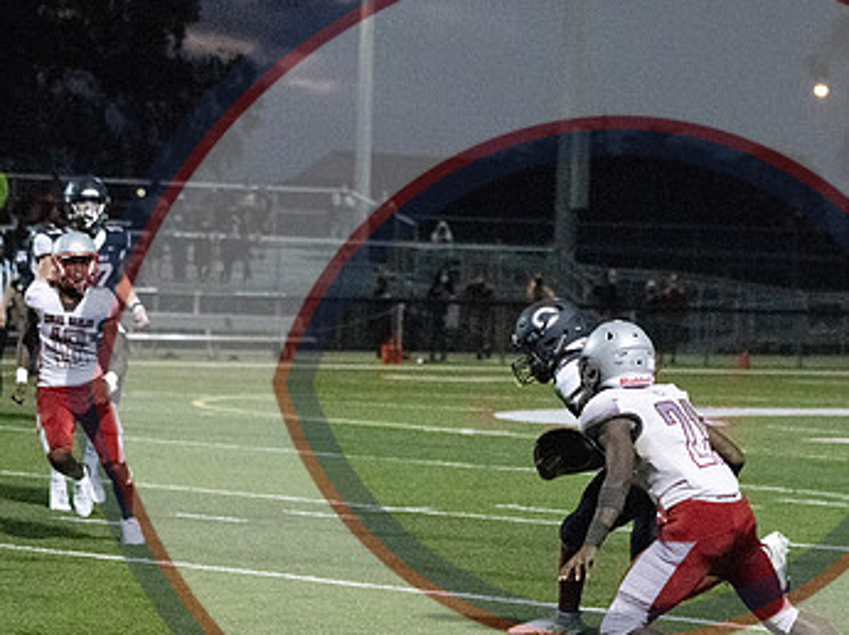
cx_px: 608
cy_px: 383
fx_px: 4165
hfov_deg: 11.6
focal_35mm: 170
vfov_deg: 8.7
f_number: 2.8
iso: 36000
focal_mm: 70
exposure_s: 1/3200
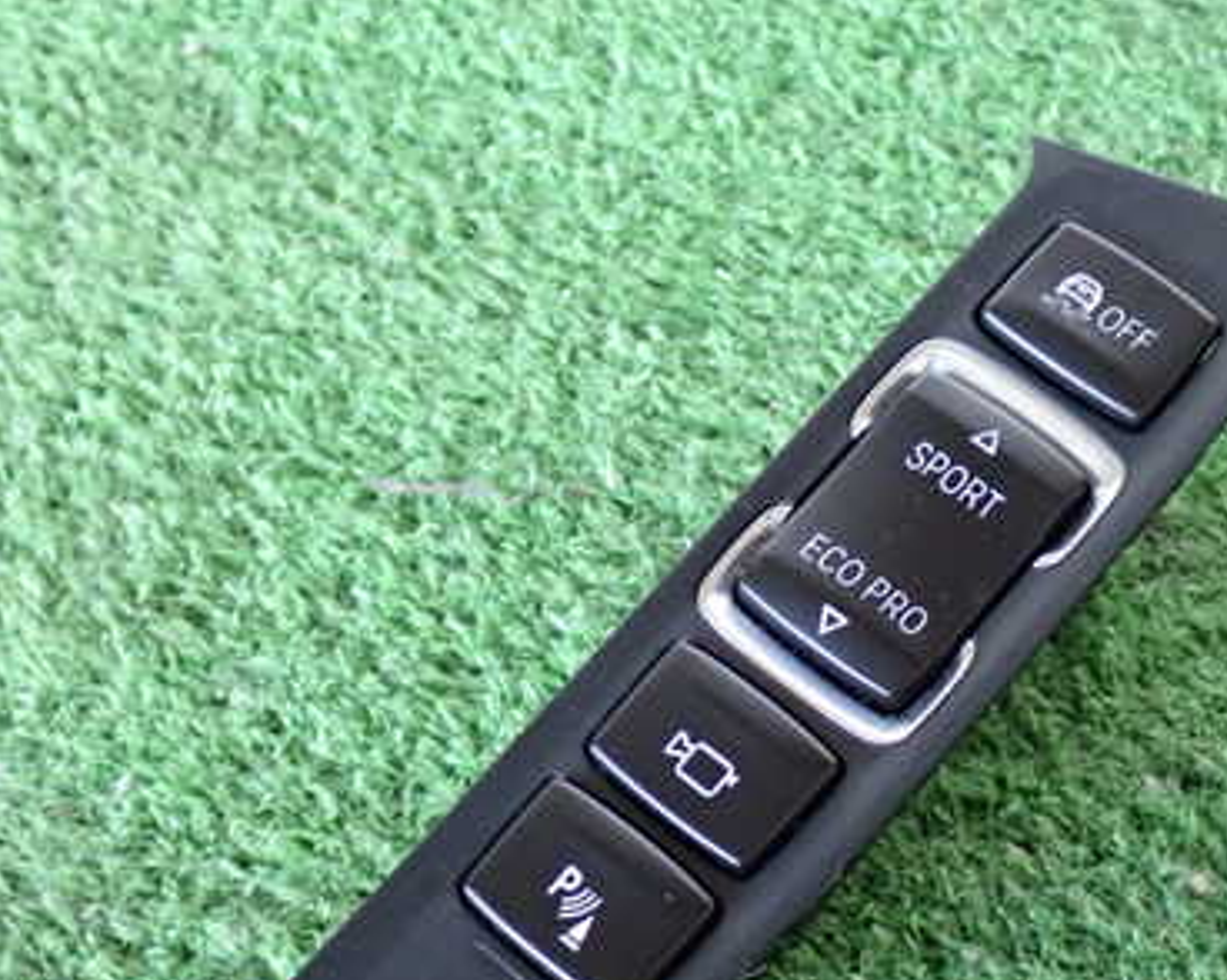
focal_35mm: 70
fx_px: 2541
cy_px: 660
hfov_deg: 27.1
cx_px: 754
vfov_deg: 21.7
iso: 800
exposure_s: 1/30
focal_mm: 7.84
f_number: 2.9
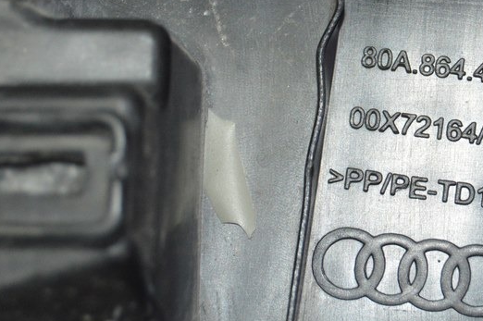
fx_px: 2171
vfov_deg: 8.4
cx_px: 408
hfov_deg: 12.6
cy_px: 67
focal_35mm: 162
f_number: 5.6
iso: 1600
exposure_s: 1/60
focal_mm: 55
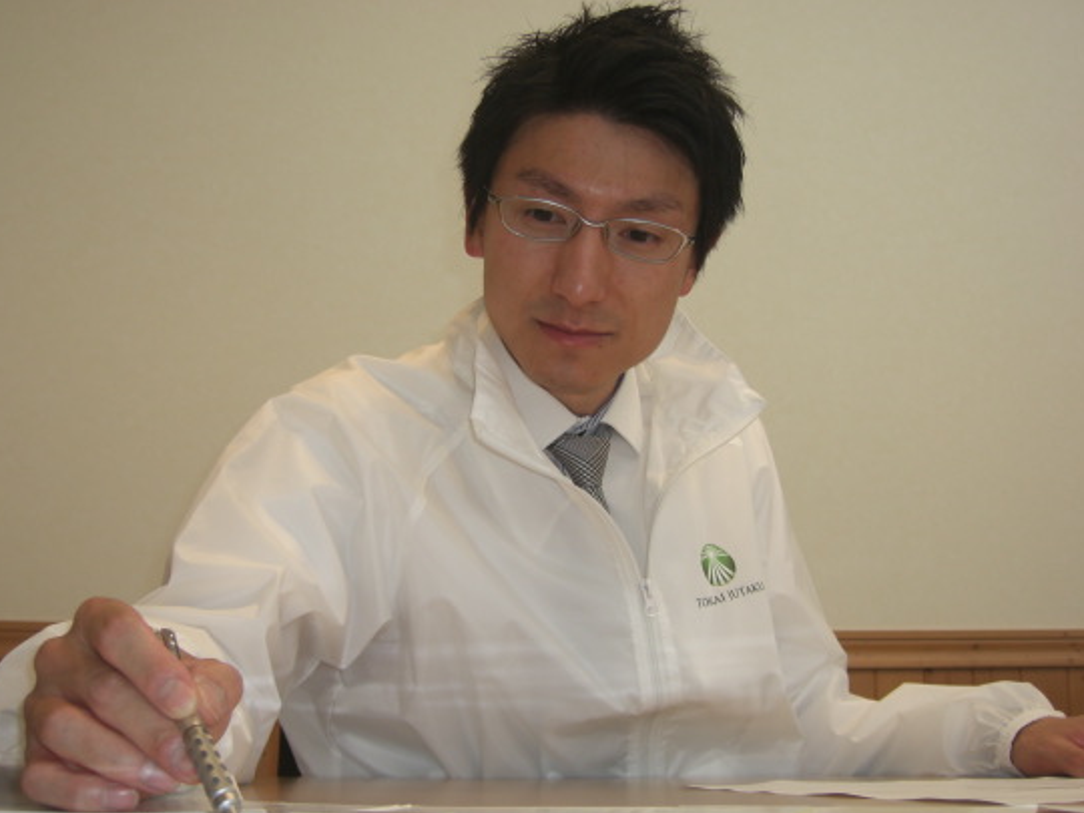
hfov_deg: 42.1
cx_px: 518
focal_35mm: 45
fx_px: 1409
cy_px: 430
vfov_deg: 32.2
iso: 100
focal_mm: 7.9
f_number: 2.8
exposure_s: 1/80
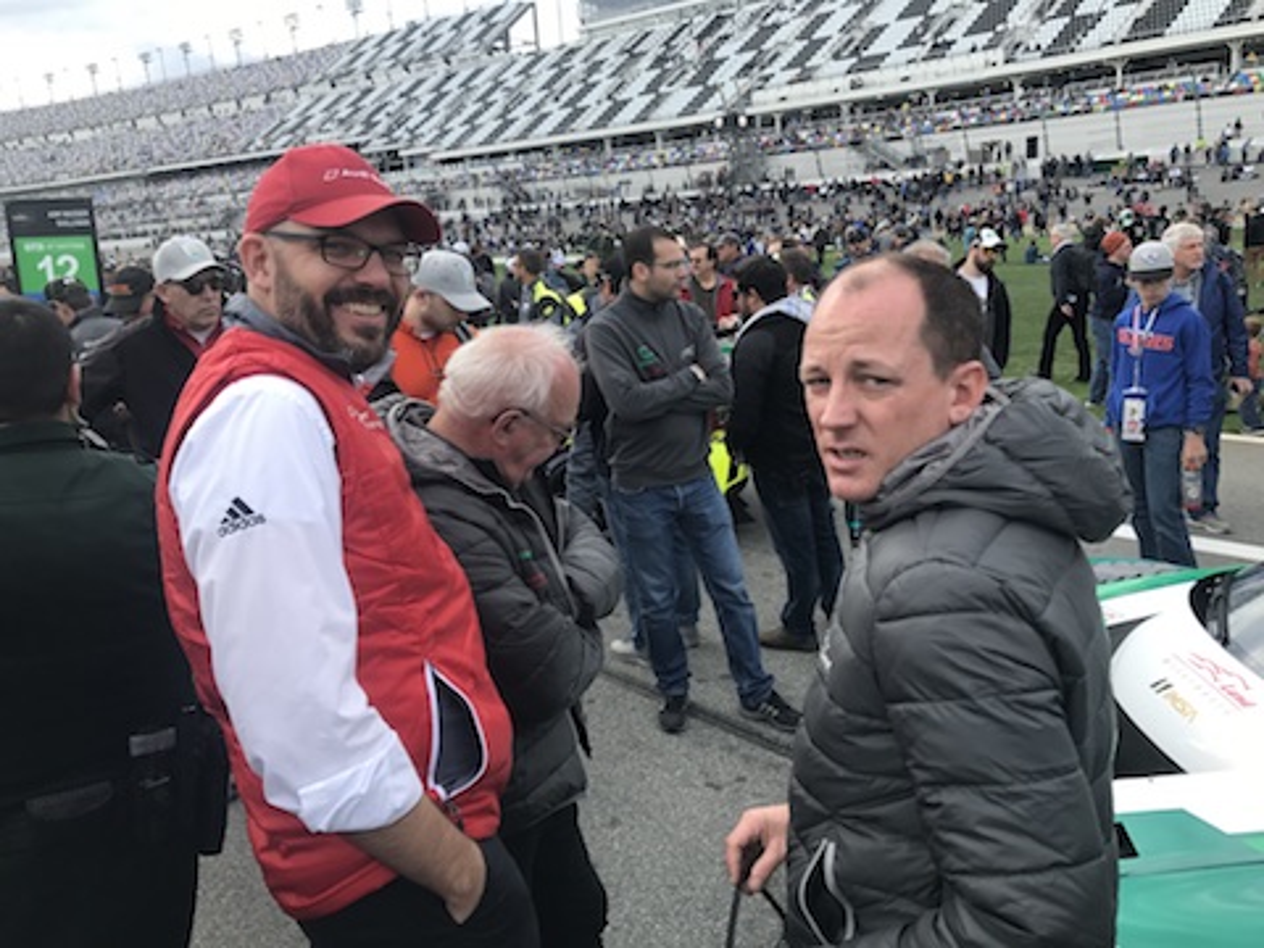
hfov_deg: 63.4
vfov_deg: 49.7
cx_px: 632
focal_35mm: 28
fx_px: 1022
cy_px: 474
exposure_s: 1/887
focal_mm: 3.99
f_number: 1.8
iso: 20
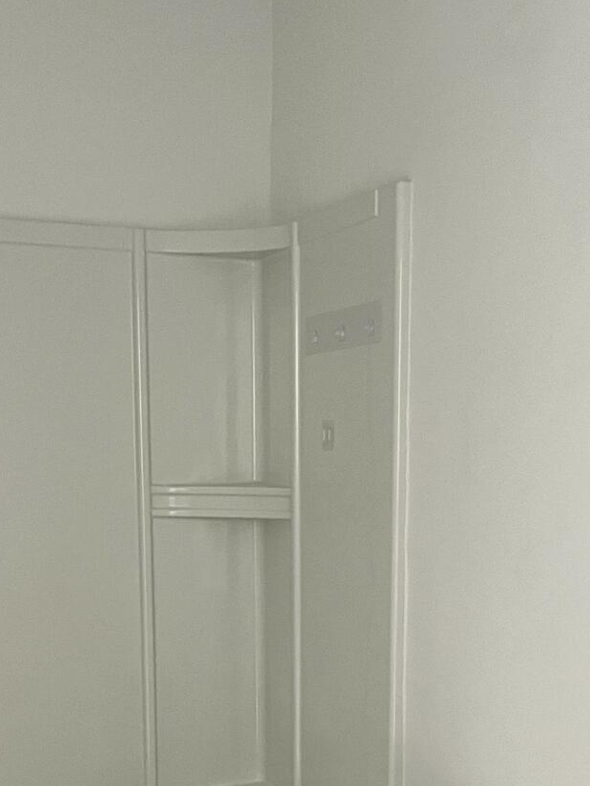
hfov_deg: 23.3
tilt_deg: -9.6
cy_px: 707
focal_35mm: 63
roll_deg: -0.1
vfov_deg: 29.5
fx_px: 1431
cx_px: 357
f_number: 1.5
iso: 400
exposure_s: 1/60
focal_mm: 5.7
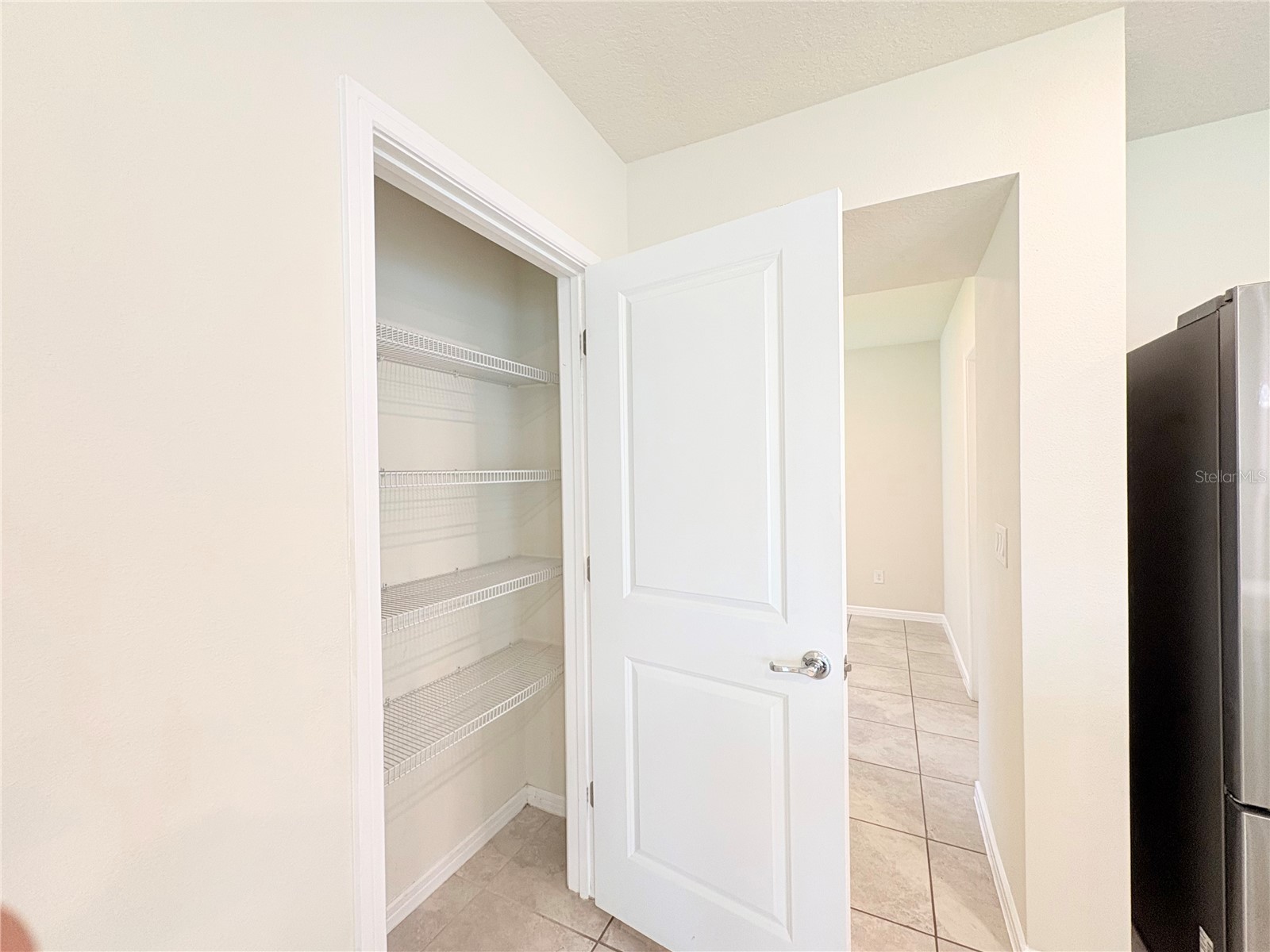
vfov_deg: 85.7
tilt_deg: +0.8
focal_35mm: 14
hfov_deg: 102.1
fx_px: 514
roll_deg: +1.9
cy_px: 476
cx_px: 635
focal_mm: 2.22
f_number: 2.2
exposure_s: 1/60
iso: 200
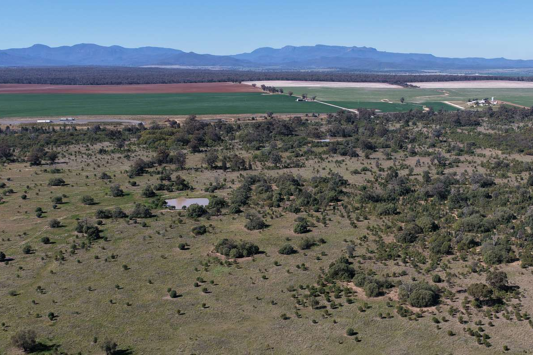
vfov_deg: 29.8
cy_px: 212
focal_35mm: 45
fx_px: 666
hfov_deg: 42.7
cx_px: 379
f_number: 2.8
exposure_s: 1/1600
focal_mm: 14.45
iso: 160
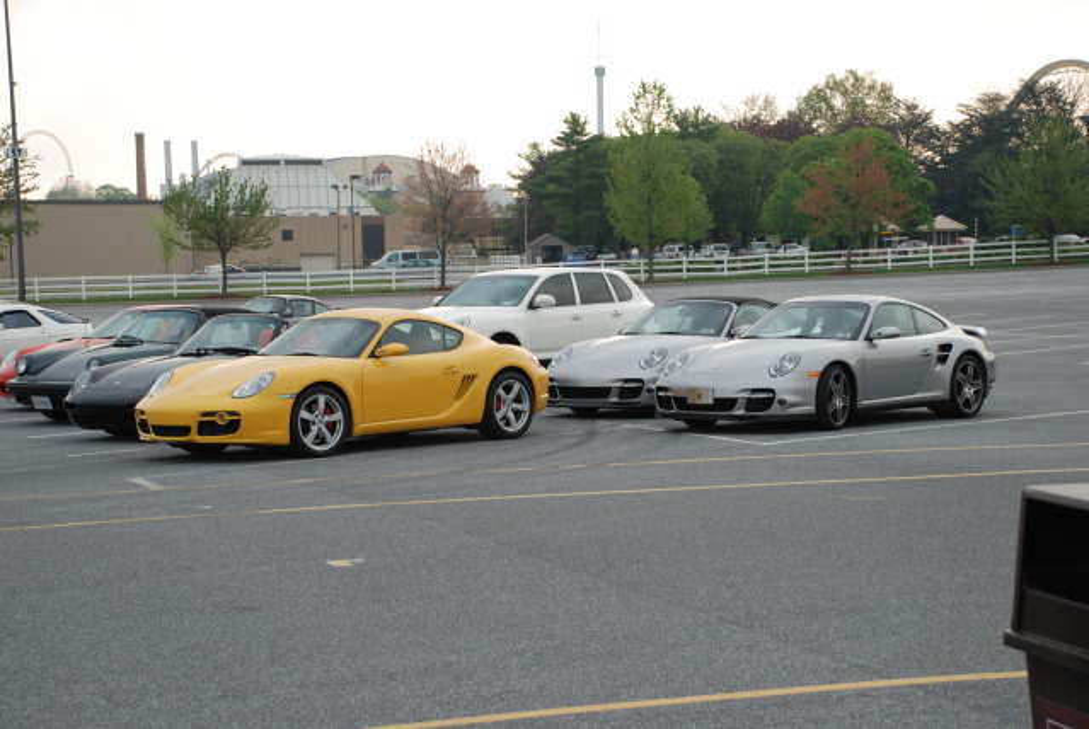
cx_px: 544
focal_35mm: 75
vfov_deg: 18.2
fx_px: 2272
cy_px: 364
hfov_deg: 27.0
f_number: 5.6
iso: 100
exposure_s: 1/125
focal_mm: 50
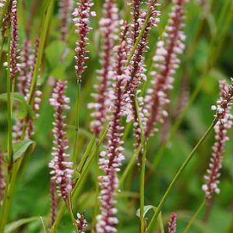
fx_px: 4242
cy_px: 31
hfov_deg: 3.1
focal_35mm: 557
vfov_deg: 3.1
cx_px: -64
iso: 100
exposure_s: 1/200
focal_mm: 100
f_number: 4.5
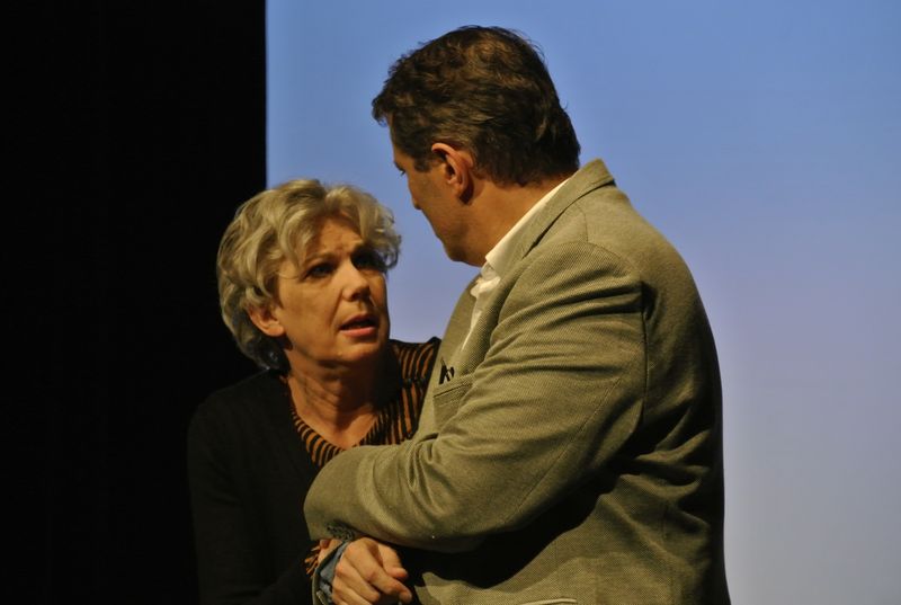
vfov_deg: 7.4
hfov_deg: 11.0
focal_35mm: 186
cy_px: 302
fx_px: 4665
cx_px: 450
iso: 800
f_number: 4.8
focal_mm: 69
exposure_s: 1/60
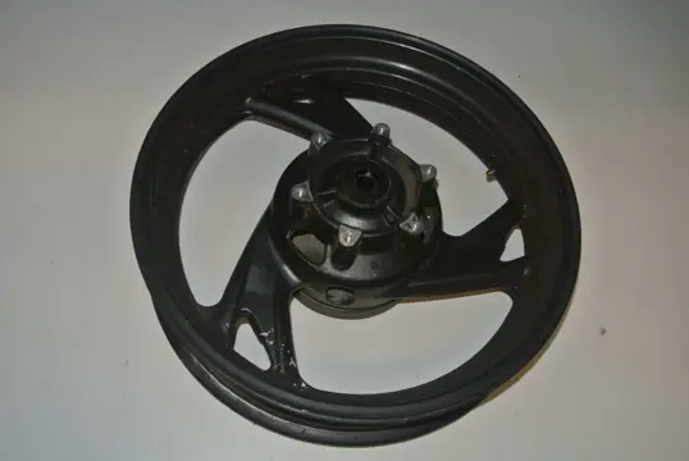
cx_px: 344
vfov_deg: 37.0
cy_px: 230
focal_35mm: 36
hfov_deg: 53.1
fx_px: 690
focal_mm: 13.6
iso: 200
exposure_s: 1/60
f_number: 4
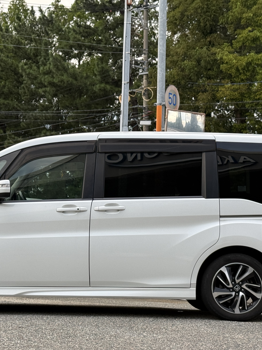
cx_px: 82
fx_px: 807
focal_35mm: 80
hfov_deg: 18.4
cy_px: 215
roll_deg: -1.3
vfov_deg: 24.4
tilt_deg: +1.9
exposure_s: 1/268
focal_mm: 6.76
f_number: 1.78
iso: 64
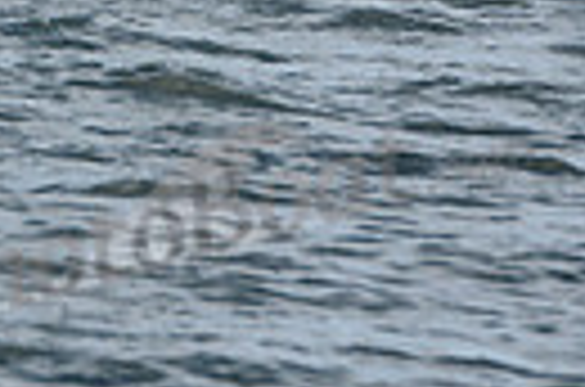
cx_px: -328
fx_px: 14508
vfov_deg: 1.5
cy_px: -412
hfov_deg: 2.3
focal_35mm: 895
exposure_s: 1/1000
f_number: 10
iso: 320
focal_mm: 200
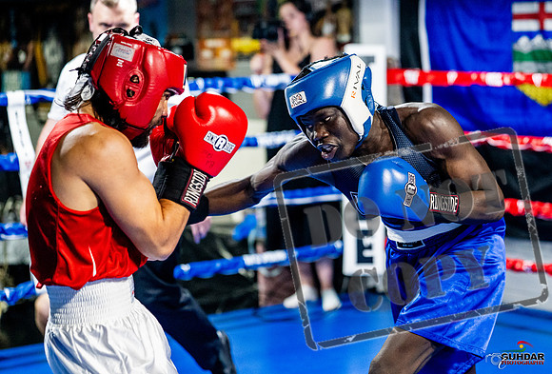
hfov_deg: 21.6
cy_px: 173
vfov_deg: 14.8
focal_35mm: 94
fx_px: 1443
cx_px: 371
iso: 5000
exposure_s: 1/1000
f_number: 2
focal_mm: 70
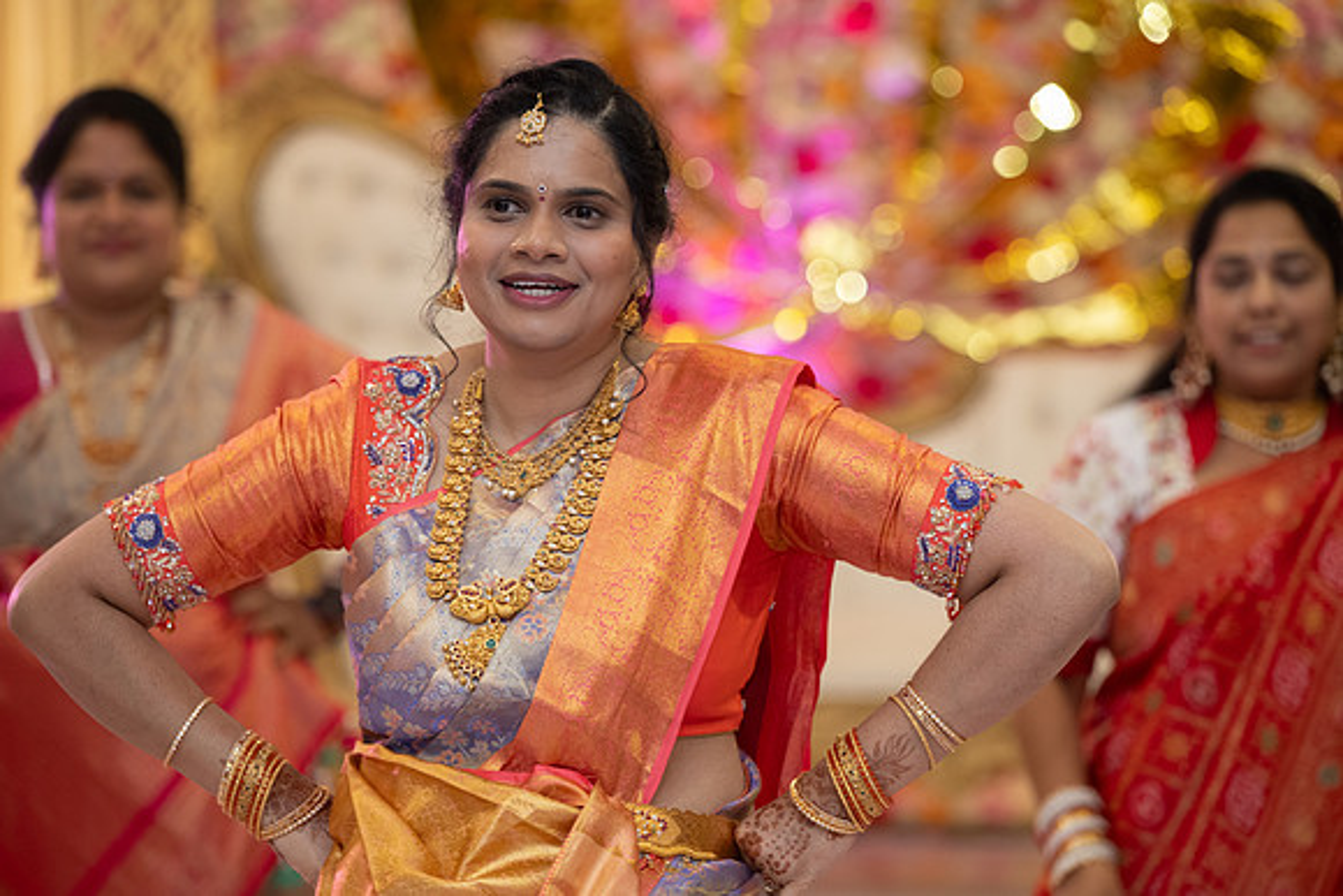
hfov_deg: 13.2
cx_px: 672
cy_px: 448
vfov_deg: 8.9
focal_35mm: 155
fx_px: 5783
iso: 1000
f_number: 3.5
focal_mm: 155
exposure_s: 1/160
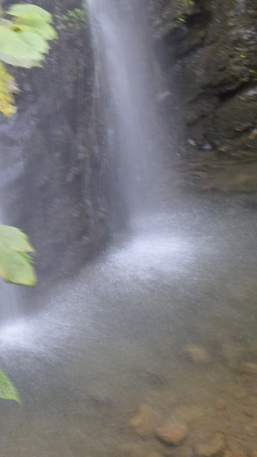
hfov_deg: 15.0
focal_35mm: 80
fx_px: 970
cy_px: 141
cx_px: 200
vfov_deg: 26.3
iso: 100
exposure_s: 1/2.5
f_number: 18
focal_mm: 20
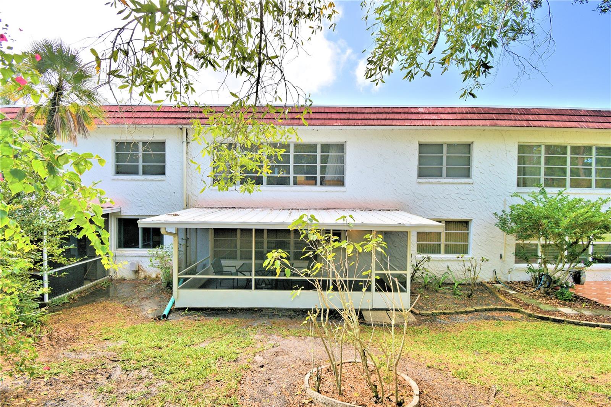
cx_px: 306
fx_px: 255
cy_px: 204
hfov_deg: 100.4
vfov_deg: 77.3
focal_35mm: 15
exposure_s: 1/250
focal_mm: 10
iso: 100
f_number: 6.3
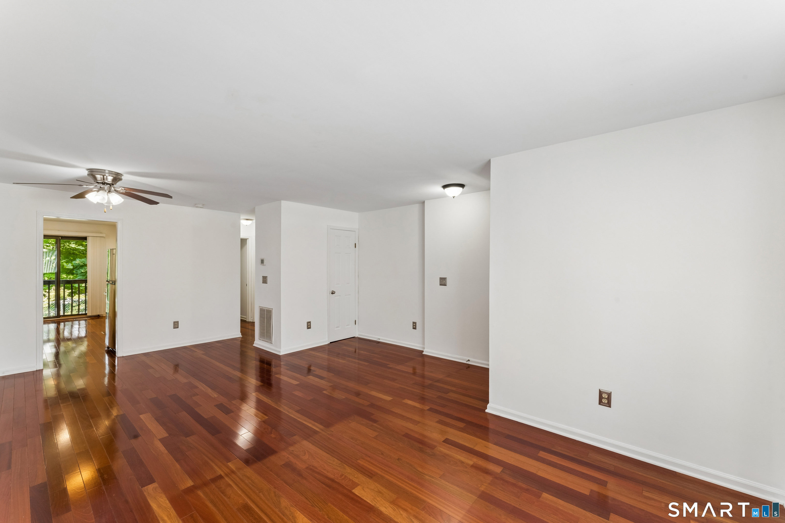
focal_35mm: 14
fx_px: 305
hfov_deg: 104.3
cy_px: 262
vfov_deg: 81.2
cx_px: 392
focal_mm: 14
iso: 400
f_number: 13
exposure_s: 1/8
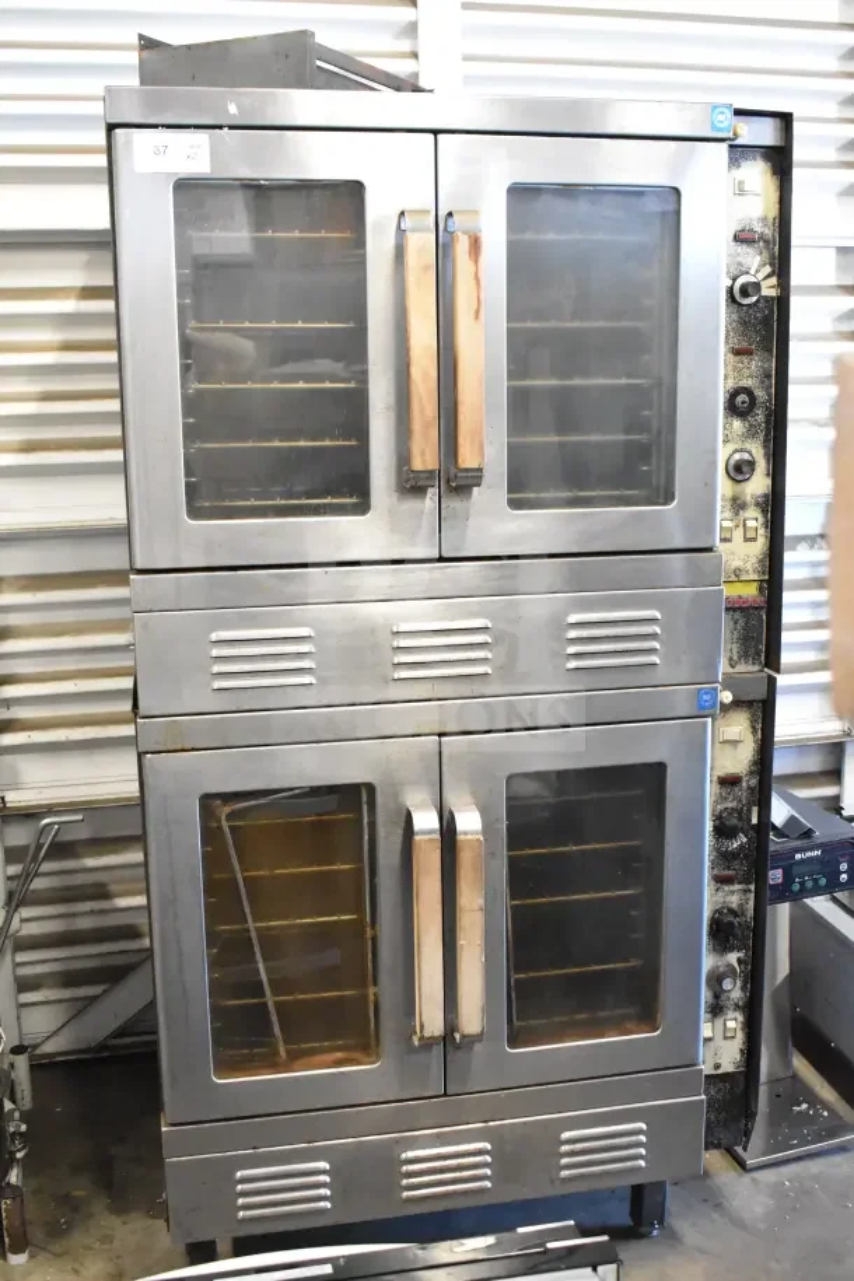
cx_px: 427
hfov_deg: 36.9
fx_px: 1281
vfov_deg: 53.1
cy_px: 640
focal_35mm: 36
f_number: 5
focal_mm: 24
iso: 6400
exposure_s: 1/100
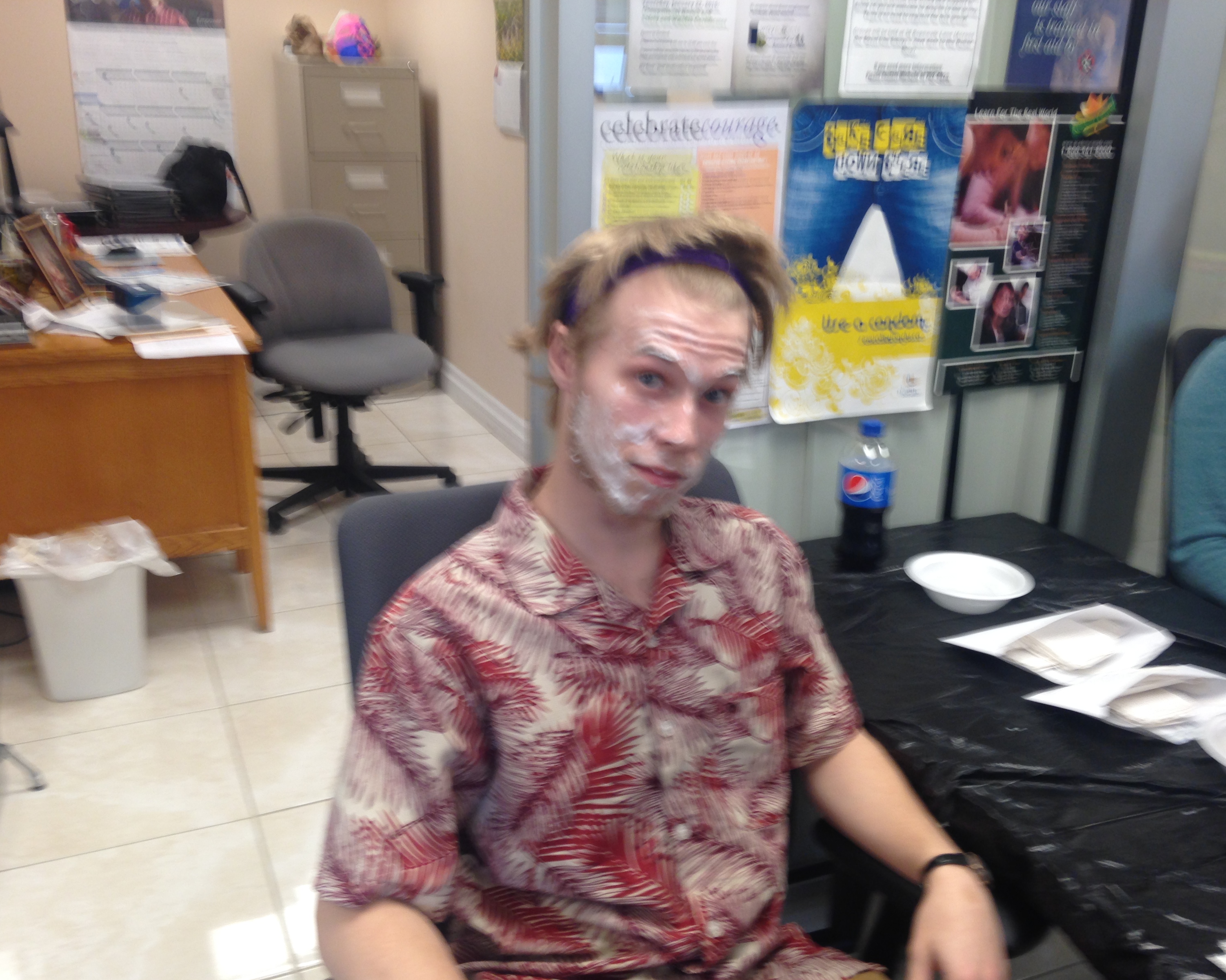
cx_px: 603
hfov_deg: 51.5
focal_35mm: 35
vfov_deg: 42.2
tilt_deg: -19.5
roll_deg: -1.3
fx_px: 1270
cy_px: 498
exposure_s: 1/20
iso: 50
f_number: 2.4
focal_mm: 4.12
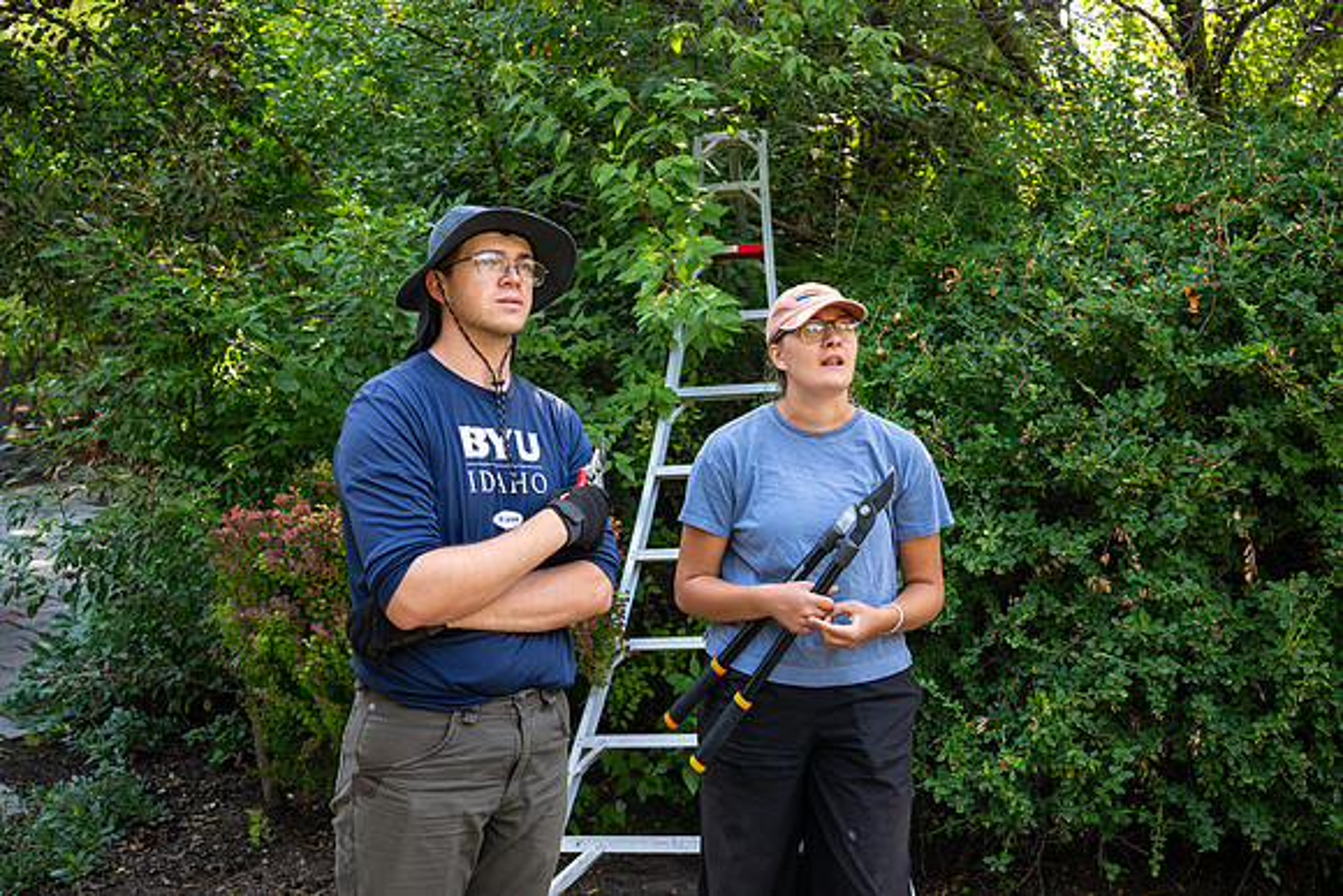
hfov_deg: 57.2
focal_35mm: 33
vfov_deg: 39.9
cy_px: 403
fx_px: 1232
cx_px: 655
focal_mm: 30
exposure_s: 1/320
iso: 200
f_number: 3.5
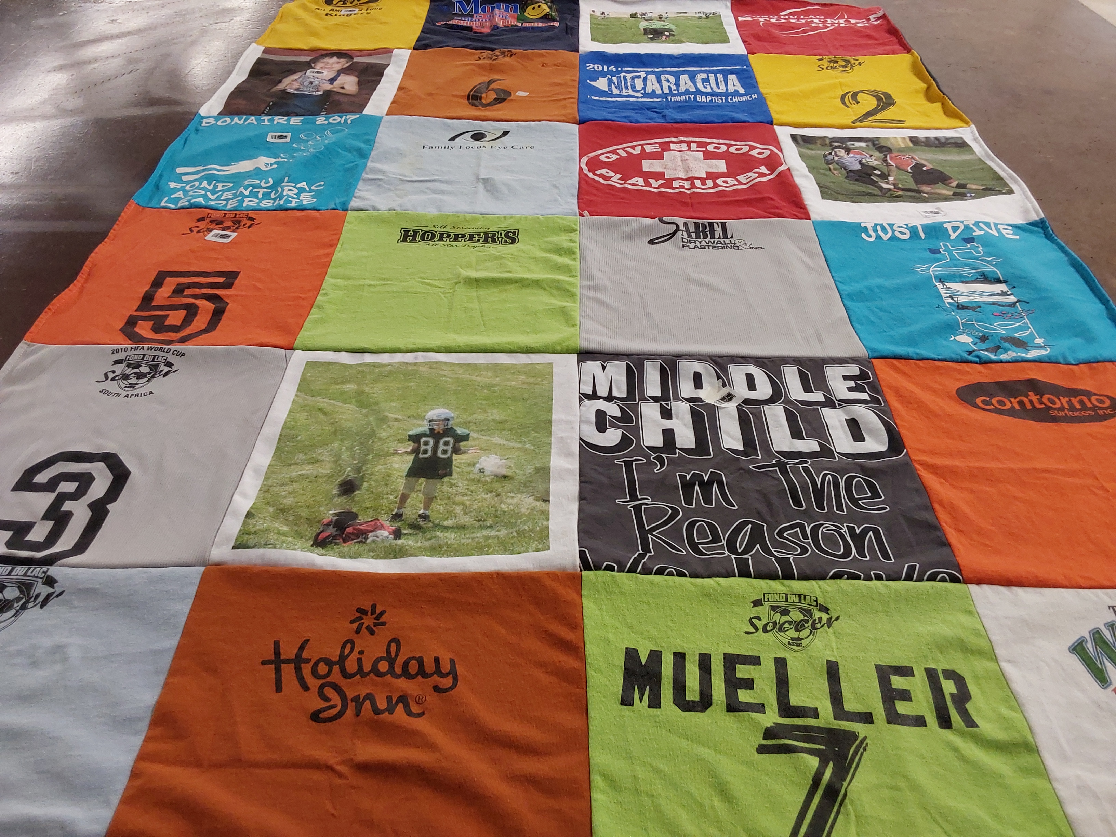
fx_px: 903
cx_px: 558
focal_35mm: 28
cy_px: 418
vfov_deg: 49.7
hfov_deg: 63.4
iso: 80
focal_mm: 2.91
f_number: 1.9
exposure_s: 1/60
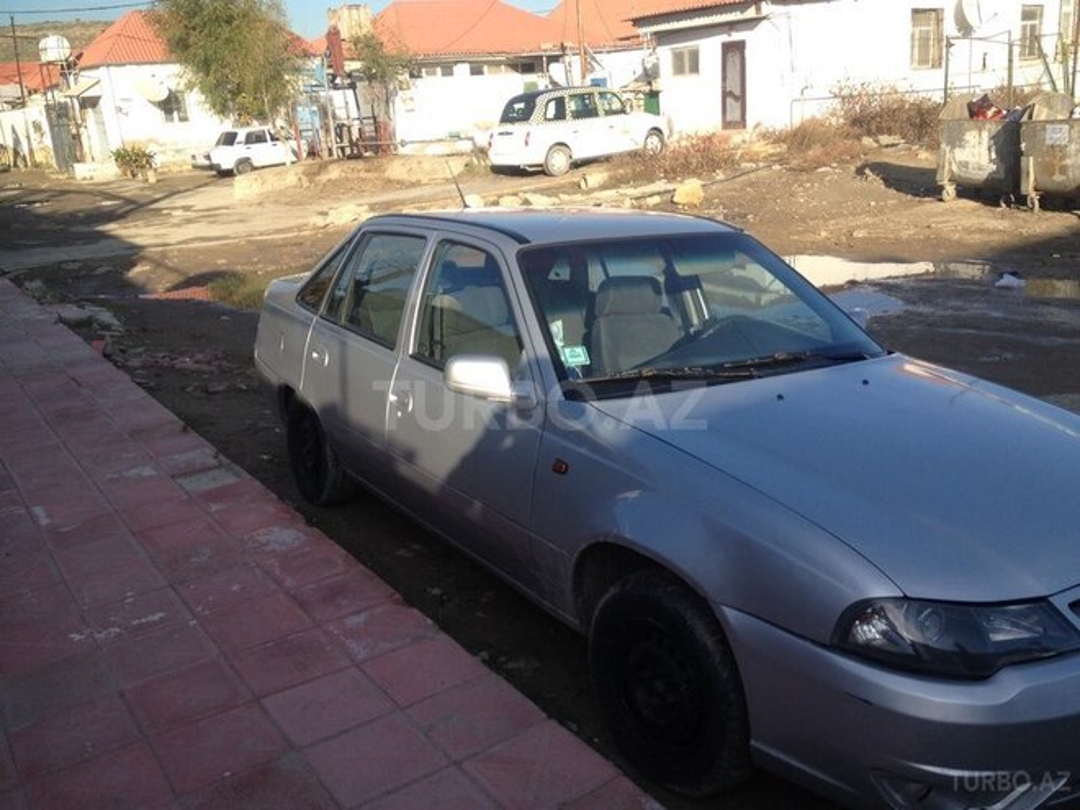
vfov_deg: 40.7
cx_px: 540
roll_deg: +4.8
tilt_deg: -17.5
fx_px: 1092
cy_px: 405
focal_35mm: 35
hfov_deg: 52.6
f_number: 2.4
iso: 50
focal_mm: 4.28
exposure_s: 1/986
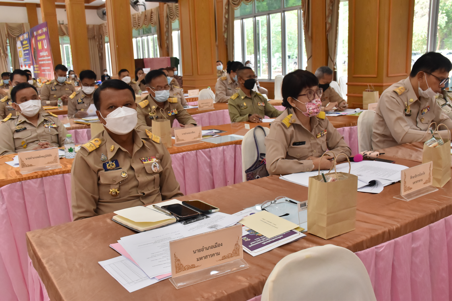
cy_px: 150
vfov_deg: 38.4
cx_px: 226
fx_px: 433
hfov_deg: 55.1
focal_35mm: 34
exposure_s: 1/200
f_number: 7.1
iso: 1600
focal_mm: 23
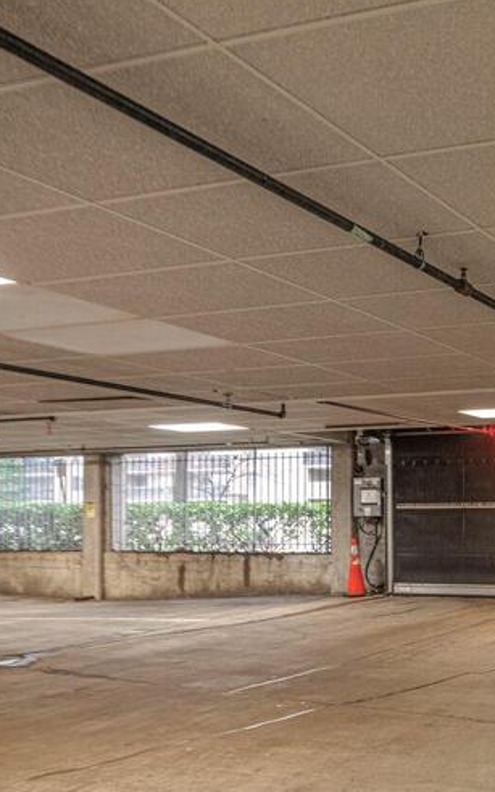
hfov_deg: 26.8
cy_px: 530
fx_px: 734
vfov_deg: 55.5
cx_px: 738
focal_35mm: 34
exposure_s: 1/1.25
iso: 800
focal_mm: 16
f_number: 8
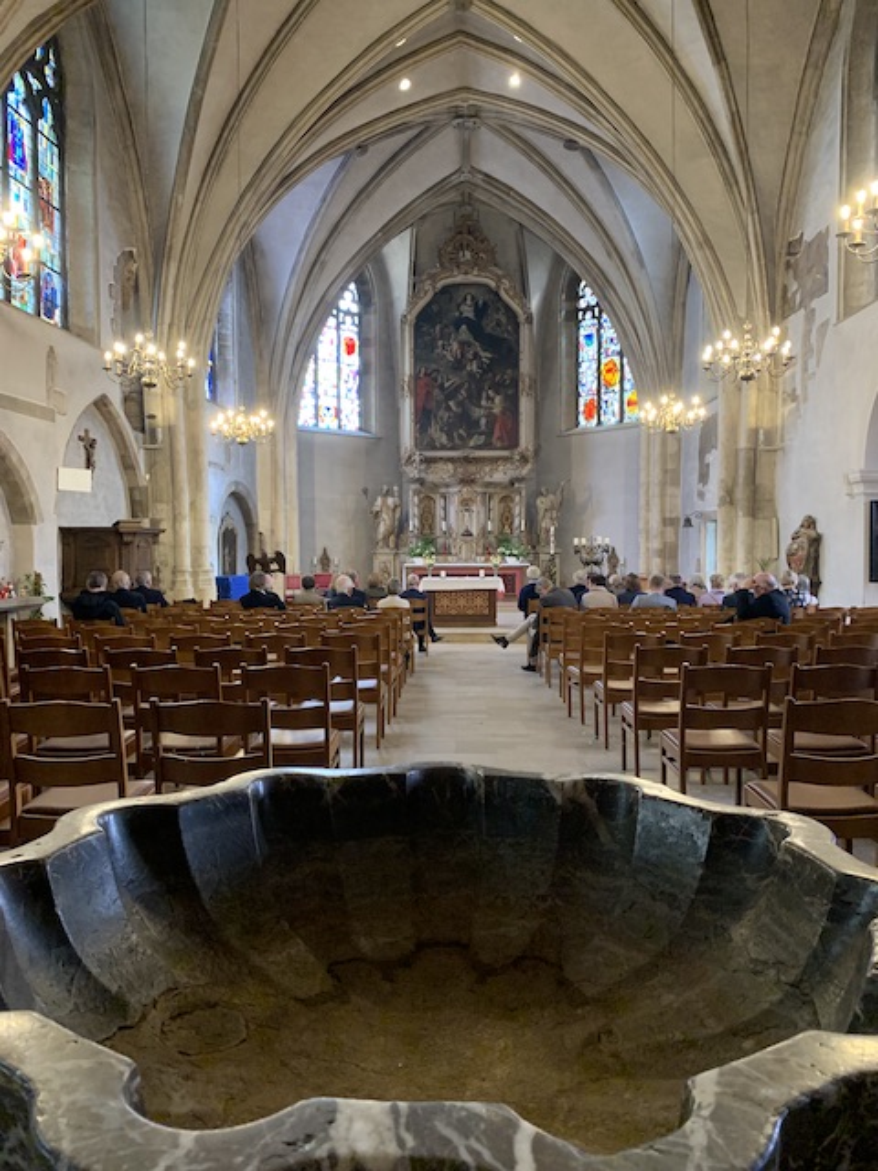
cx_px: 439
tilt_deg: -1.0
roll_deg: +0.3
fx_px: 879
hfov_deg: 53.1
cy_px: 586
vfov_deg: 67.3
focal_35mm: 26
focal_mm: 4.25
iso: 400
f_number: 1.8
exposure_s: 1/40
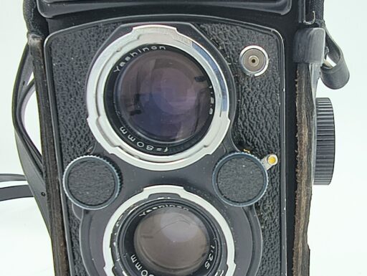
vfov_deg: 56.9
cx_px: 184
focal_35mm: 24
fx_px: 255
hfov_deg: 71.5
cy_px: 138
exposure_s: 1/100
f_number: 2
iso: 173
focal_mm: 1.83
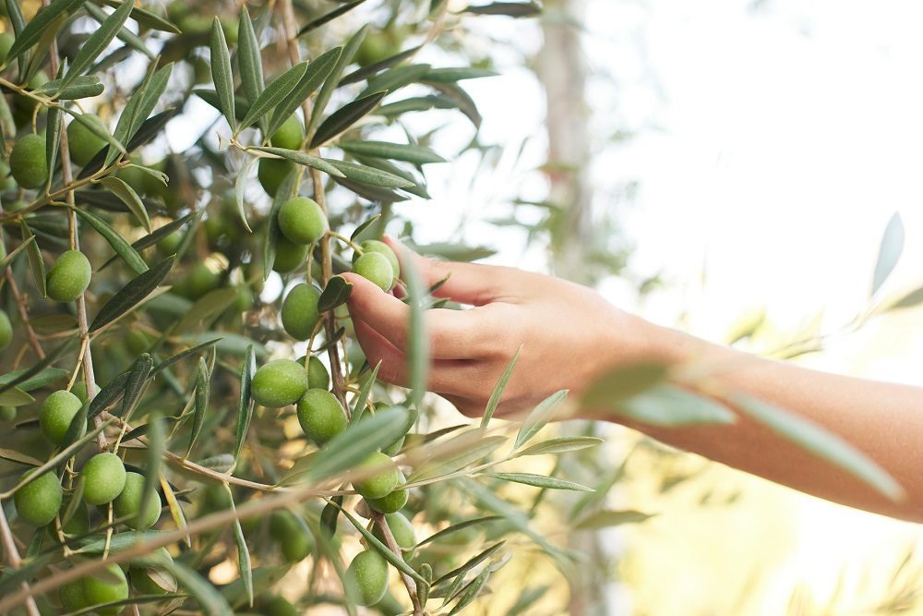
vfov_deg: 27.0
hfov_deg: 39.6
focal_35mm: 50
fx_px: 1282
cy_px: 308
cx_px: 462
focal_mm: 50
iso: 640
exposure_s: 1/250
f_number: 2.8
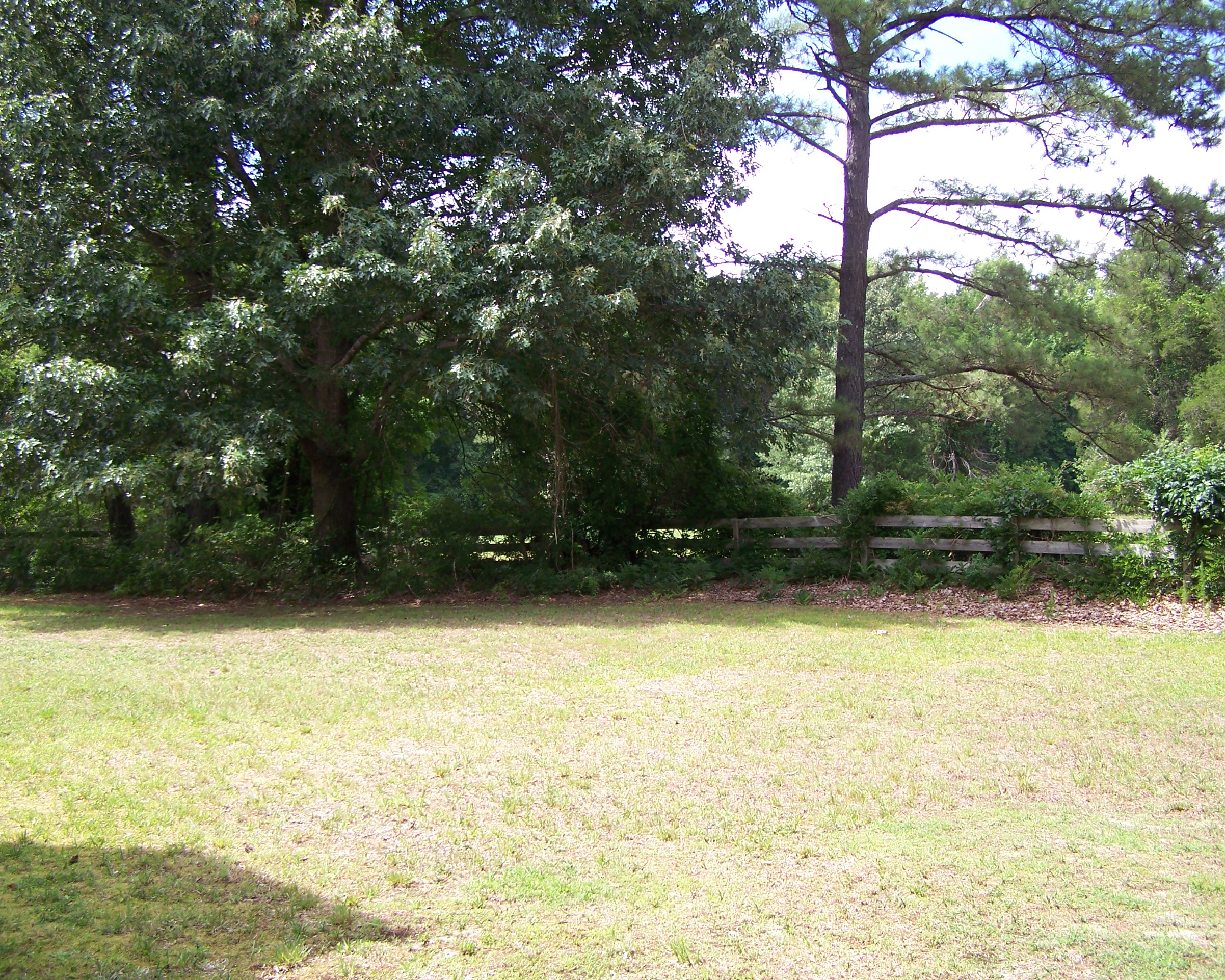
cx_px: 618
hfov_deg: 45.8
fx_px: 1450
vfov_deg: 37.3
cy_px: 489
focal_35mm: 40
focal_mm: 6.3
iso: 64
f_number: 2.8
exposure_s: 1/250
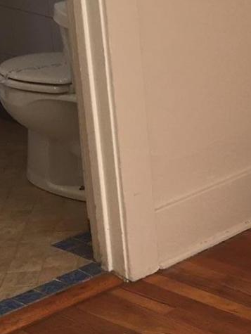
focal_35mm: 122
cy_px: 230
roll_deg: -0.1
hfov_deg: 11.4
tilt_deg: -24.0
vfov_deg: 16.1
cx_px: 426
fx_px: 1178
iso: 25
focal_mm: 4.15
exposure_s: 1/60
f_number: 2.2
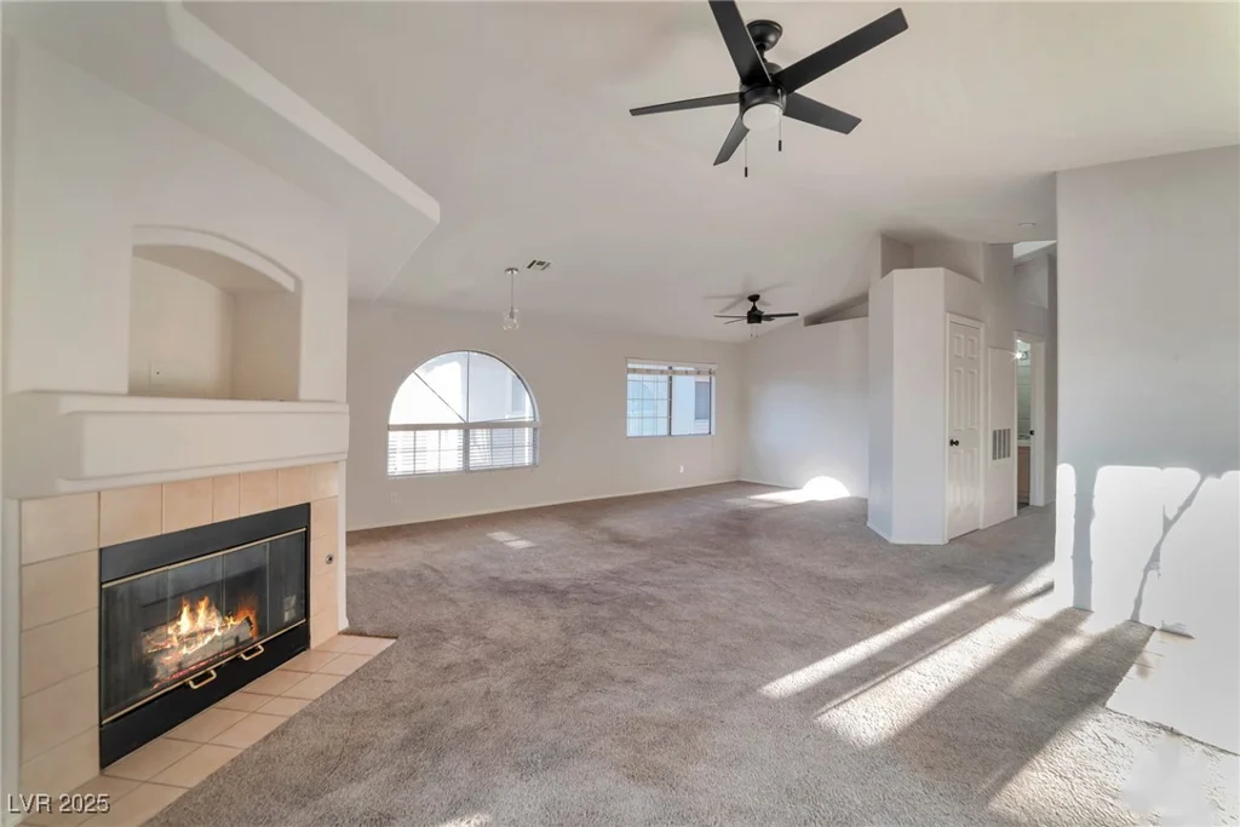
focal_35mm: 14
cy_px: 414
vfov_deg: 81.2
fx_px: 482
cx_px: 620
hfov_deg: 104.2
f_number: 11
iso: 100
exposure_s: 1/4
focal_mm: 14
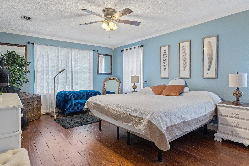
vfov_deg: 59.8
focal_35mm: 21
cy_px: 80
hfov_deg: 81.6
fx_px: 144
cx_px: 127
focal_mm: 19.8
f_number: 8
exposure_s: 1/5
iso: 800
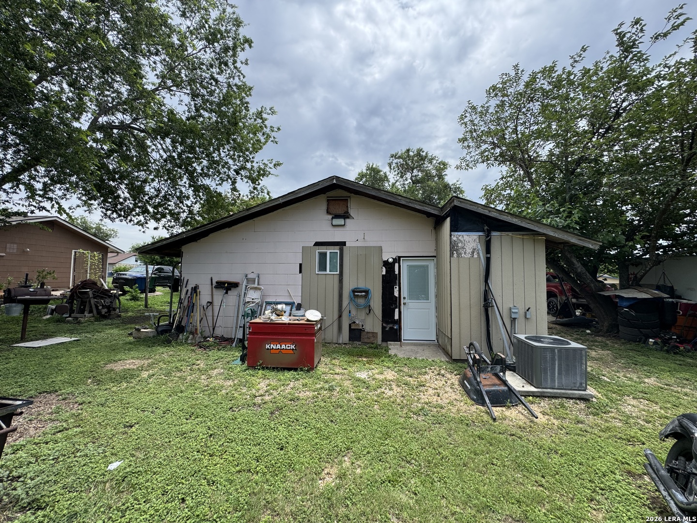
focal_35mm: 14
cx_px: 348
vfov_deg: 85.7
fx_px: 282
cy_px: 262
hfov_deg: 102.1
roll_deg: -0.6
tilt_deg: +2.8
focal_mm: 2.22
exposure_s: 1/1198
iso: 50
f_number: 2.2
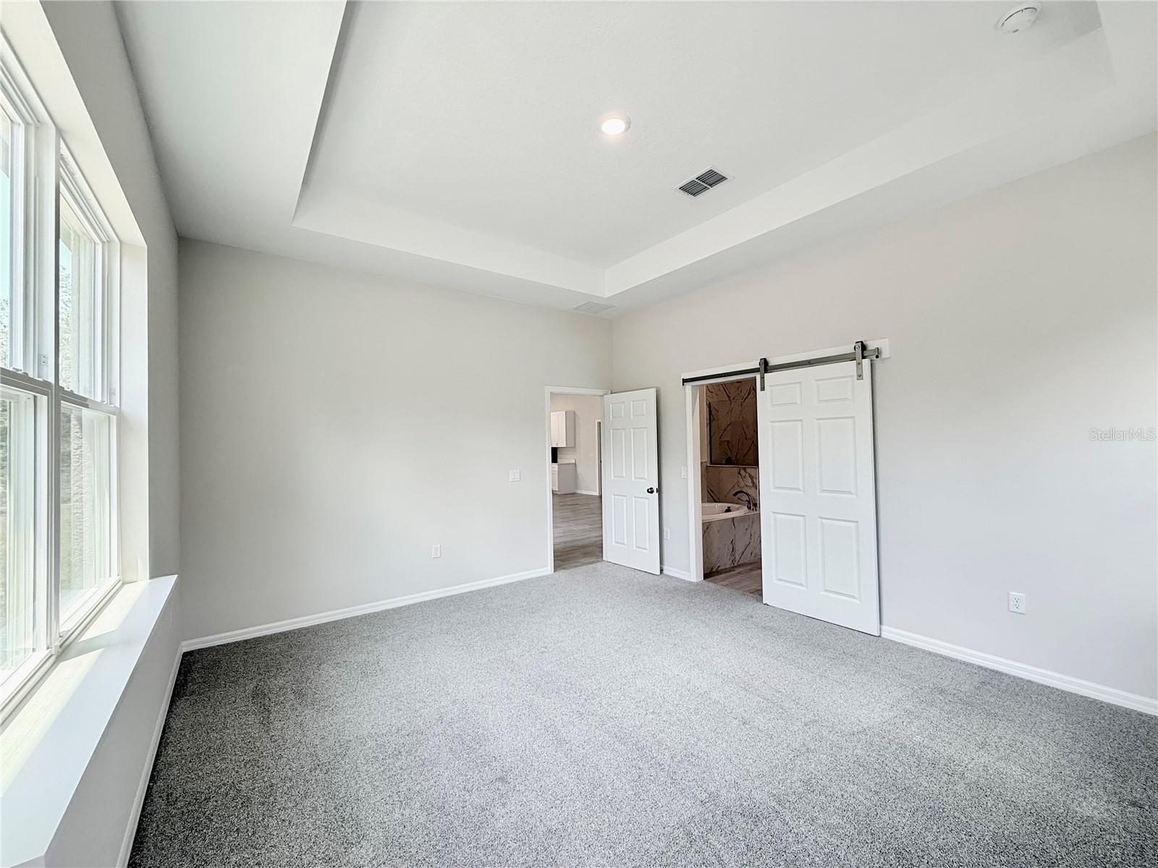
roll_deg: +1.2
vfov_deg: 85.7
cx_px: 579
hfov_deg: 102.1
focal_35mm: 14
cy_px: 434
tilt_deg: +1.7
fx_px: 468
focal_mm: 2.22
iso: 80
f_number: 2.2
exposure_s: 1/120
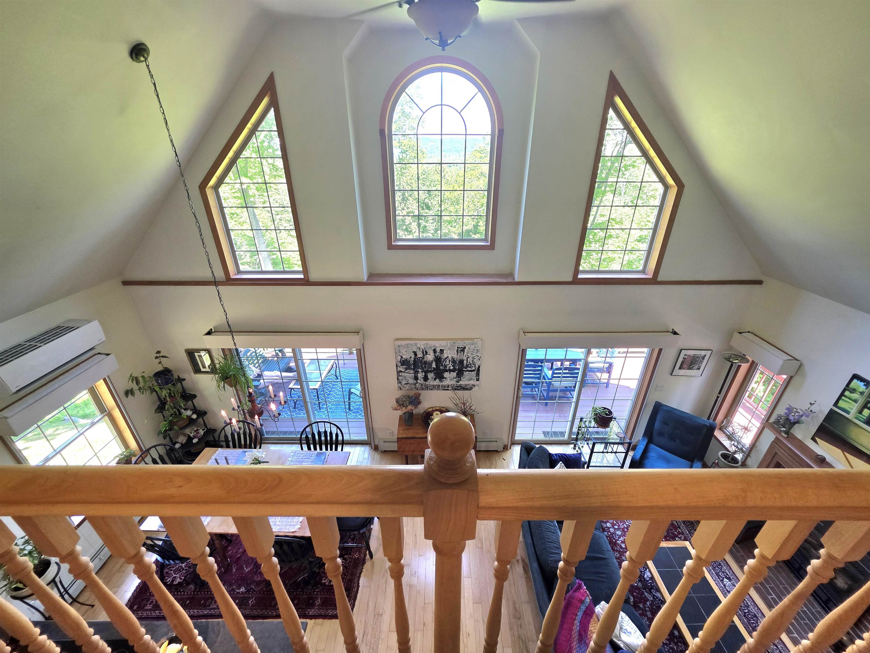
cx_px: 435
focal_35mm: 13
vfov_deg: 89.9
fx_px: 327
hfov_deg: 106.2
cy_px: 326
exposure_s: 1/120
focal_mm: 2.2
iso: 125
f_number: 1.9
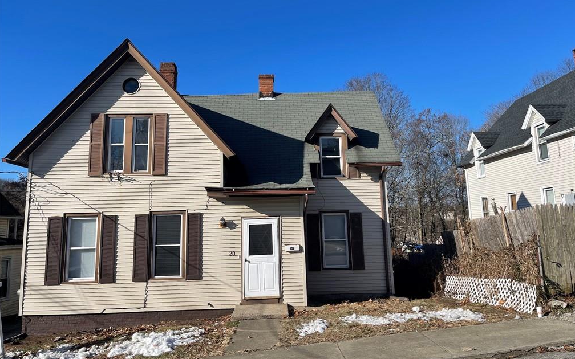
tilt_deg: +8.6
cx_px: 290
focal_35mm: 28
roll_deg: +1.0
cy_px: 155
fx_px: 439
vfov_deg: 44.4
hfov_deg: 66.5
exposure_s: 1/3922
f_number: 1.6
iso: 32
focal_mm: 5.1
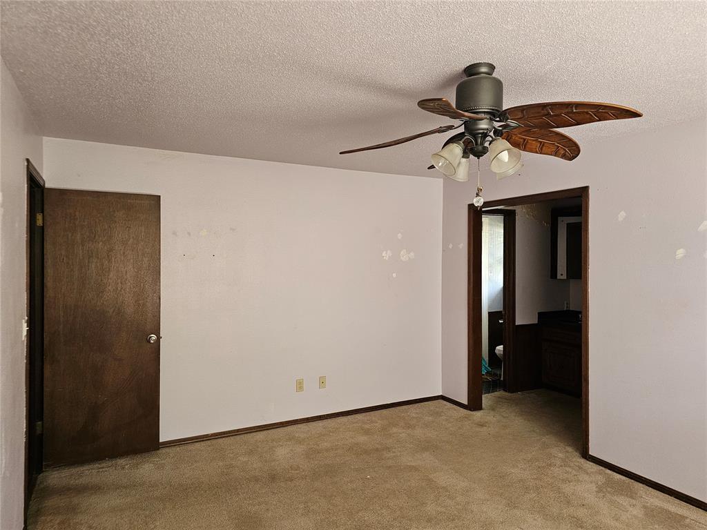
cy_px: 265
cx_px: 354
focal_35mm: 23
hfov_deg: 73.9
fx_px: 470
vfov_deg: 58.9
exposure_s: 1/120
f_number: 1.7
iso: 500
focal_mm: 6.3
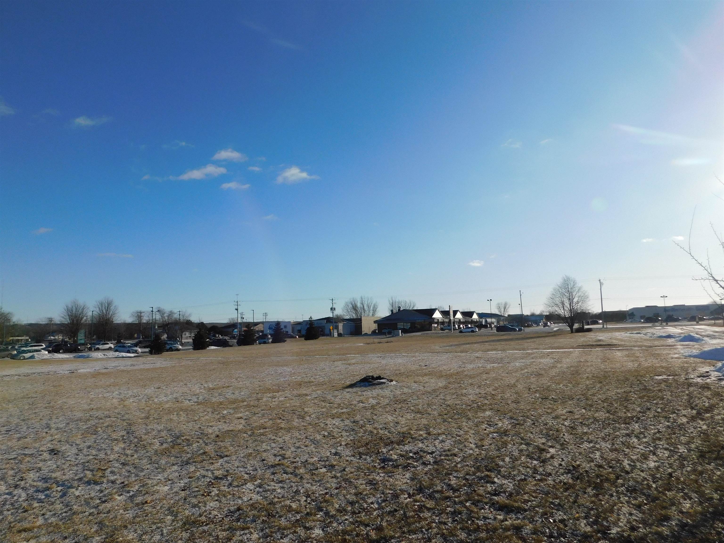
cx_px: 362
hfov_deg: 73.9
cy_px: 272
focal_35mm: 23
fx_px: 481
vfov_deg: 58.9
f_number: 6
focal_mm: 4
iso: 125
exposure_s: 1/800
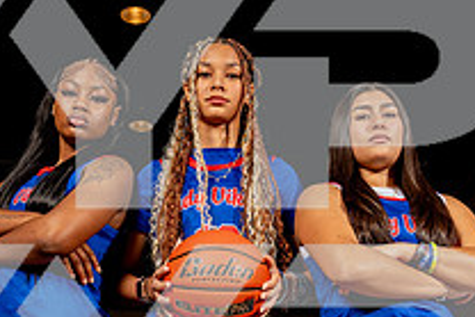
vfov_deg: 19.3
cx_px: 217
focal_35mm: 67
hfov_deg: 30.0
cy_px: 366
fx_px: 885
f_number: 7.1
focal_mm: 24
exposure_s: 1/125
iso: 250
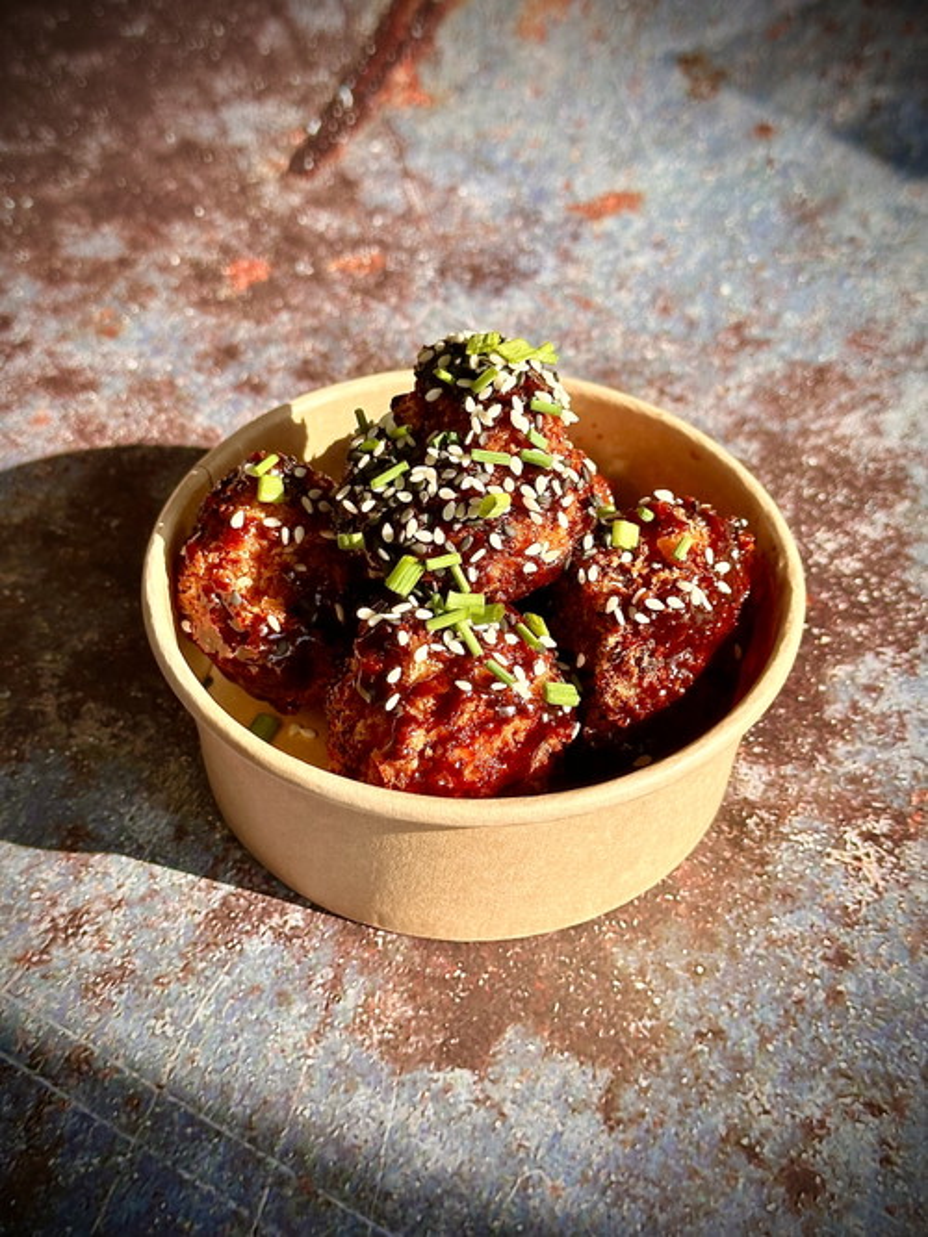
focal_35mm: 48
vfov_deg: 39.7
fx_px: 1716
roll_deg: -1.1
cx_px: 464
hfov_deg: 30.3
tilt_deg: -44.0
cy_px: 618
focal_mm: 6.86
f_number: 1.78
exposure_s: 1/1258
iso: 64
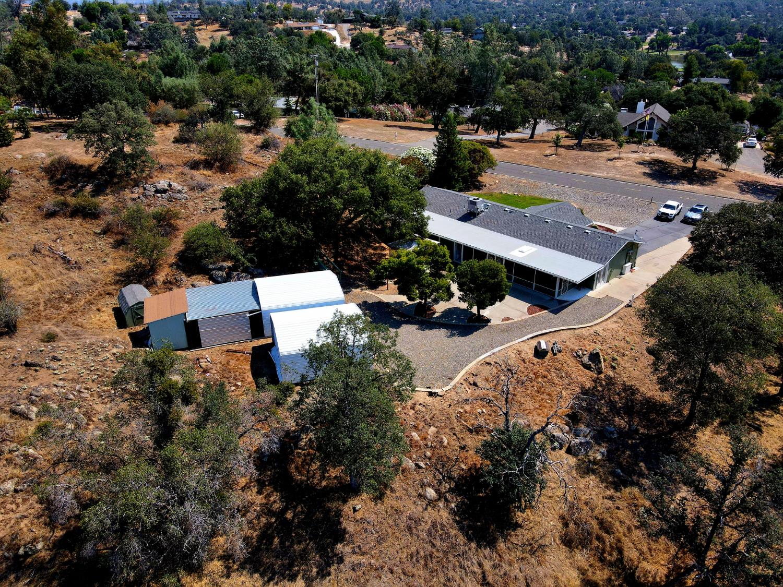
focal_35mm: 24
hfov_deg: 71.6
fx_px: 543
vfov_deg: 56.8
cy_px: 294
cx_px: 392
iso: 100
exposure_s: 1/769
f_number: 2.8
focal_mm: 4.5
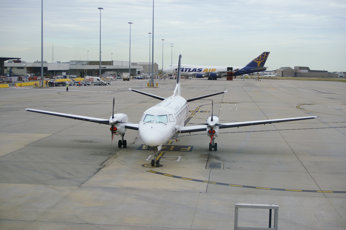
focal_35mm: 58
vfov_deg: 23.1
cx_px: 173
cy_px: 115
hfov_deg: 34.2
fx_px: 562
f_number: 6.7
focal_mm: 39
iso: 200
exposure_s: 1/125
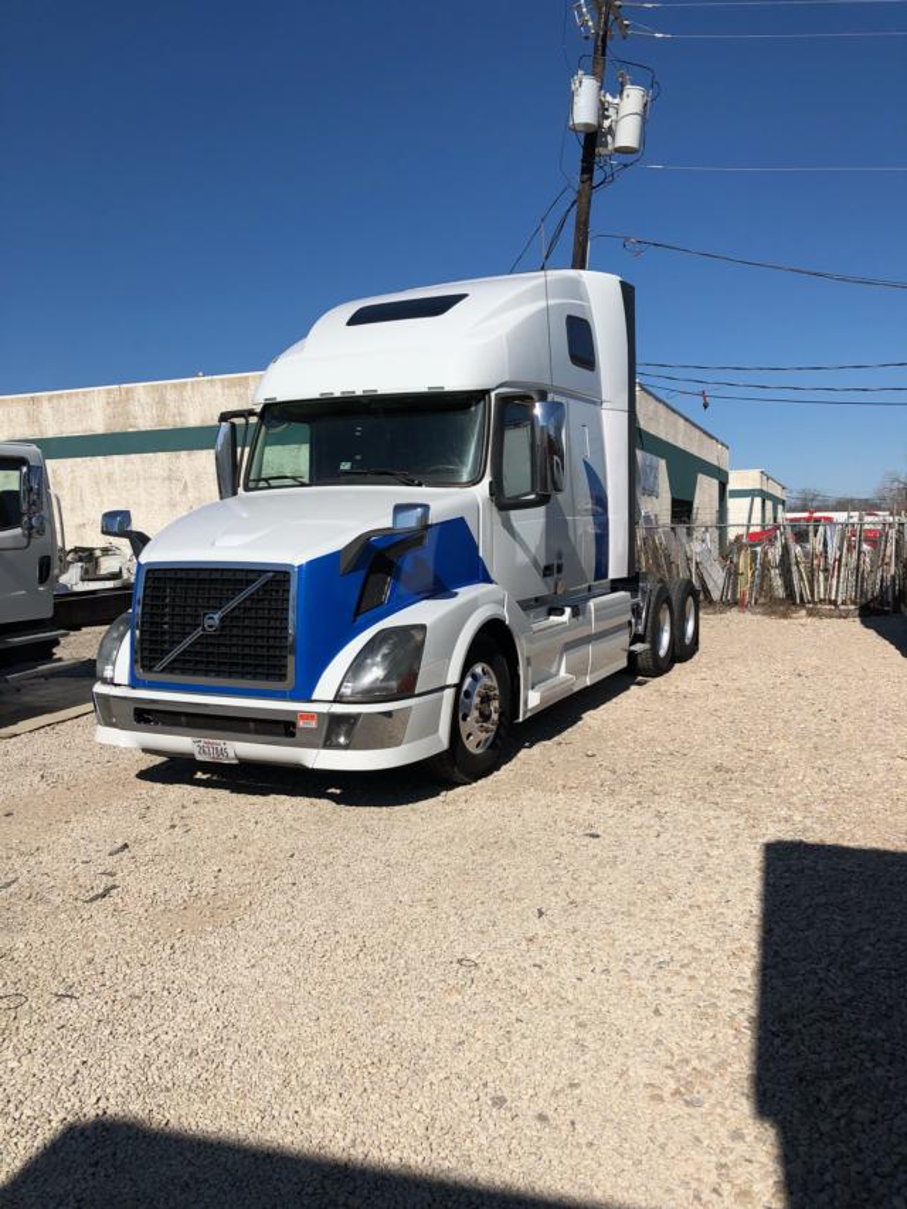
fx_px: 978
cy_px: 604
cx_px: 454
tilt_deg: -3.1
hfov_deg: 49.8
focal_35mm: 28
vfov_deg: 63.4
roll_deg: +0.6
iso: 20
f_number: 1.8
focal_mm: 4
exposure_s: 1/4878
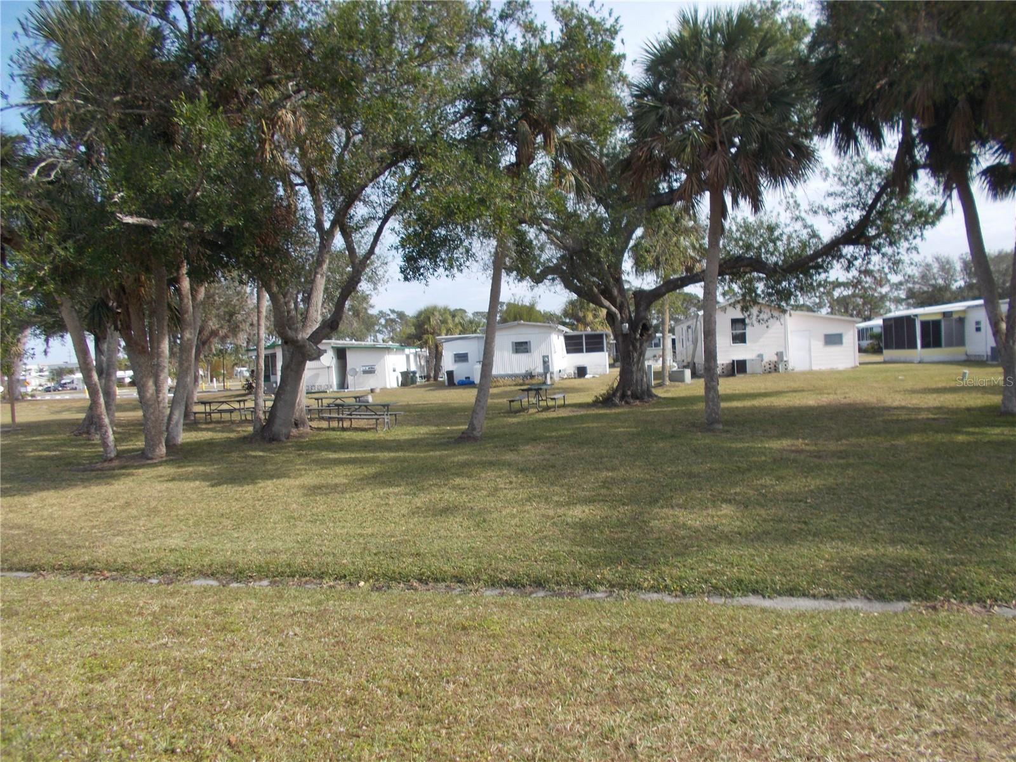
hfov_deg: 67.3
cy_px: 381
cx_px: 508
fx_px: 763
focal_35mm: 26
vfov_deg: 53.1
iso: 80
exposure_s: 1/100
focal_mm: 4.6
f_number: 8
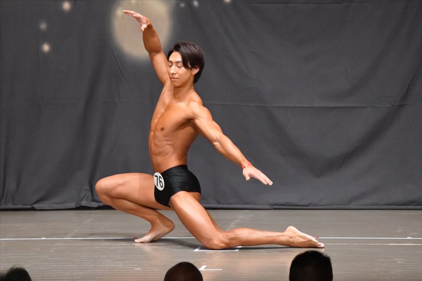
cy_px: 140
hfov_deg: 7.2
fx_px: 3339
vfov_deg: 4.8
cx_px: 211
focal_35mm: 285
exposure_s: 1/400
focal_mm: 190
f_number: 5.6
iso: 8000
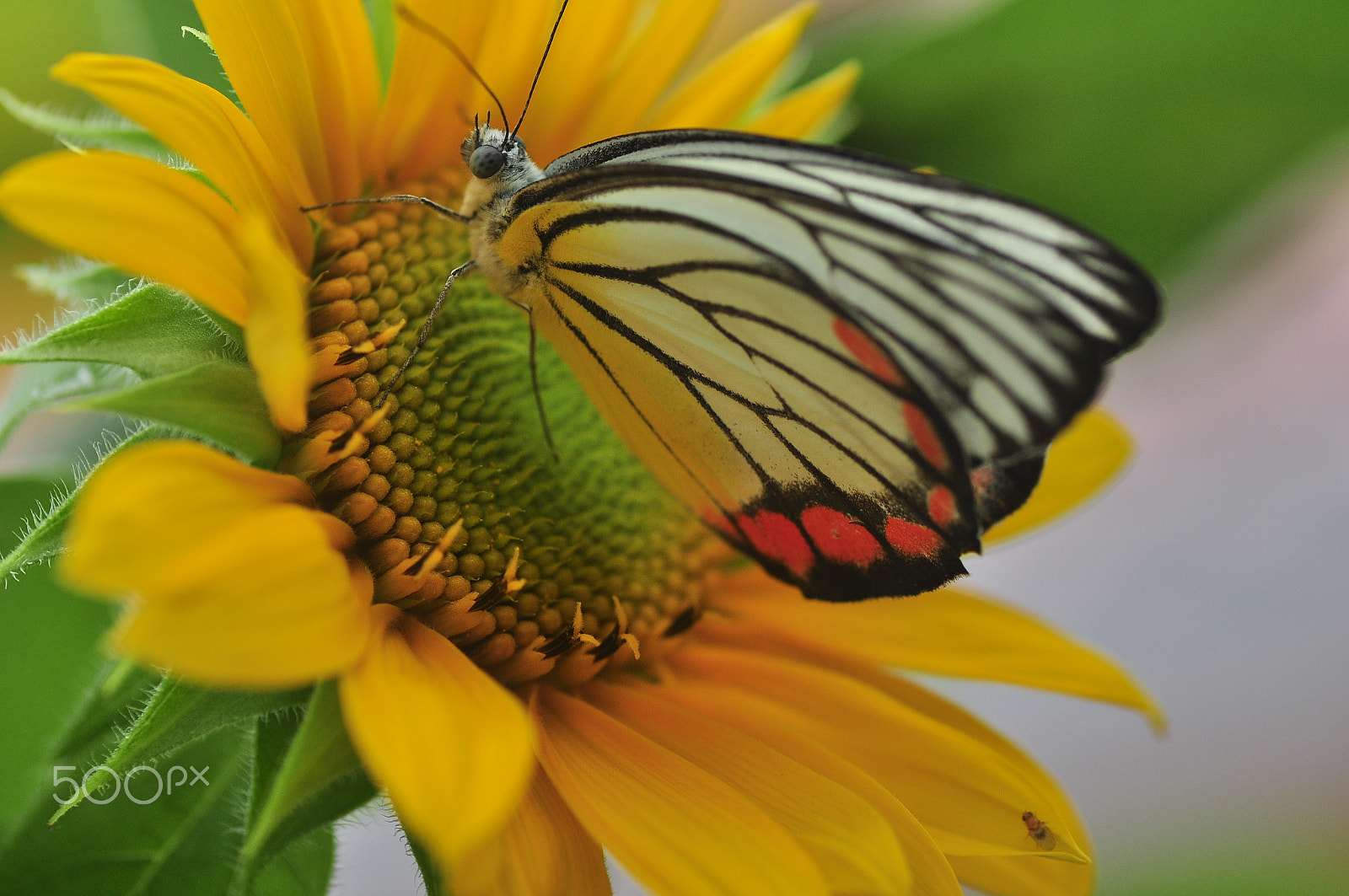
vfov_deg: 10.1
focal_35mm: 135
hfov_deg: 15.2
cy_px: 448
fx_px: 5053
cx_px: 674
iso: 200
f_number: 6.3
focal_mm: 90
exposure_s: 1/640
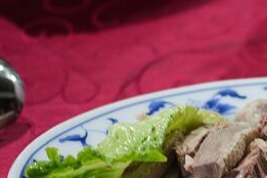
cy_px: 132
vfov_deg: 5.7
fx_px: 1787
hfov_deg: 8.5
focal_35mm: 241
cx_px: 304
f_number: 4
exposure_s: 1/30
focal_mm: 105
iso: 1600
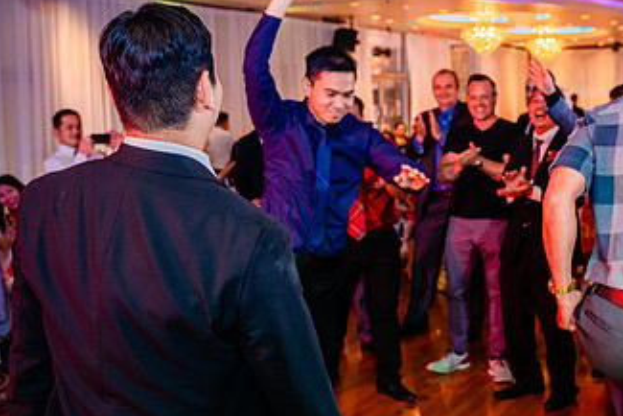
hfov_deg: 38.9
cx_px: 443
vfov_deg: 27.0
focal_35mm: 50
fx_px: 866
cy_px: 179
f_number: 3.5
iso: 1000
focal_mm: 28
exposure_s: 1/160
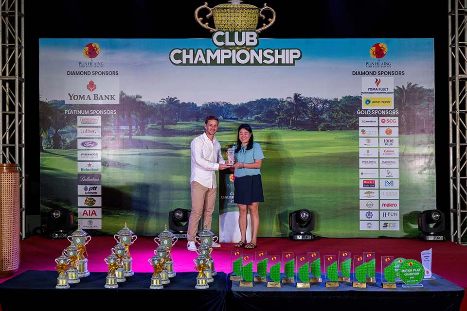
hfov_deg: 51.9
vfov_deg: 35.9
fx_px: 480
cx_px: 234
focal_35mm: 37
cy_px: 156
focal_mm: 37
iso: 1100
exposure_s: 1/200
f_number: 6.3
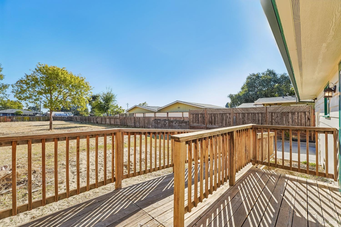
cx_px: 170
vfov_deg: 81.2
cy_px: 114
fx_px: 133
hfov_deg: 104.3
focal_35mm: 14
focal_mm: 14
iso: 500
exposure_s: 1/320
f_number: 9
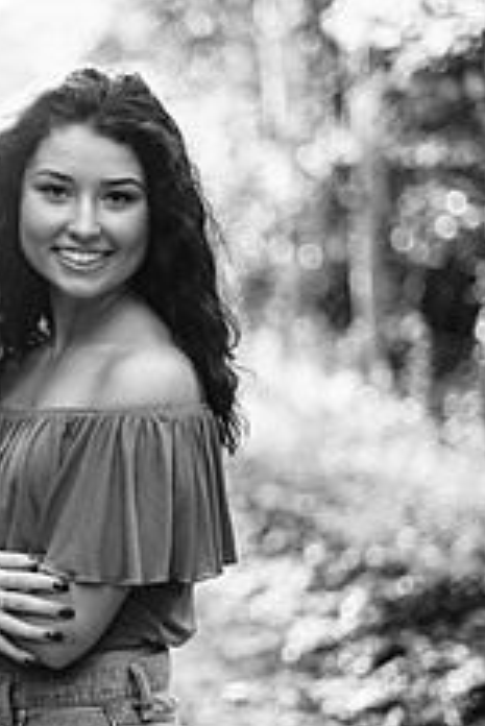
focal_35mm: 97
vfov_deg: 21.0
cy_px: 426
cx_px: 94
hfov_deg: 14.0
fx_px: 1957
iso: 125
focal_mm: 50
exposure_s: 1/250
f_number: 1.4
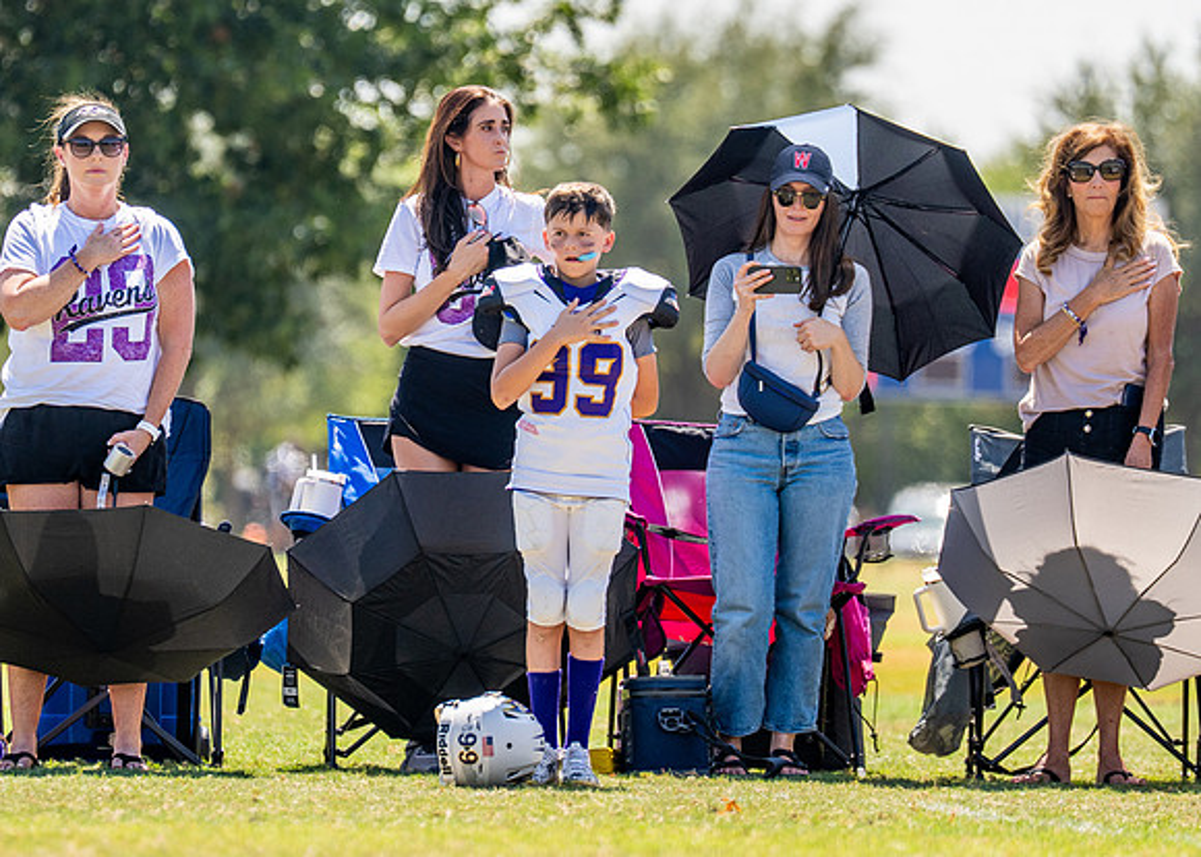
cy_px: 404
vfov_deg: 3.6
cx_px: 506
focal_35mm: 404
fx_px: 13764
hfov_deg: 5.0
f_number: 2.8
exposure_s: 1/1600
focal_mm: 200
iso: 125
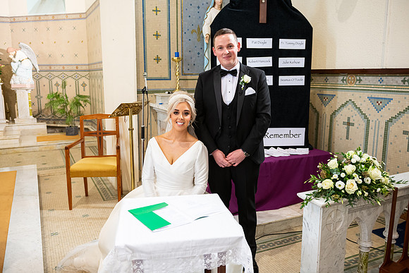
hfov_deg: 60.3
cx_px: 204
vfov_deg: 42.3
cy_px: 136
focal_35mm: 31
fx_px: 352
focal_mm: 31
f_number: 3.5
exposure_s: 1/100
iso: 1000
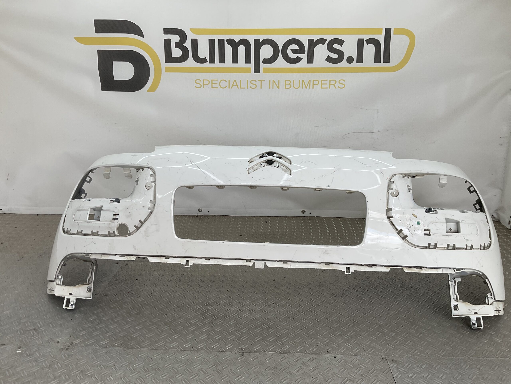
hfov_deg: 61.7
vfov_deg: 48.2
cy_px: 192
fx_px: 428
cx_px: 256
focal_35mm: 29
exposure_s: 1/333
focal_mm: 3
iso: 16
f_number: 1.8
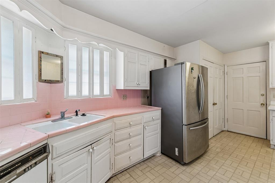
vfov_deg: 77.3
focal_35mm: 15
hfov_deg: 100.4
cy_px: 92
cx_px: 138
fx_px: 115
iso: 200
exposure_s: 1/25
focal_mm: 10
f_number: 7.1
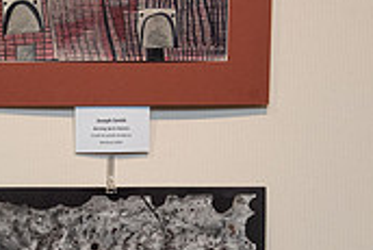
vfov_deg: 10.6
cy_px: 301
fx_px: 1327
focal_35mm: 128
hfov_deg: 15.8
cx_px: 28
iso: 1000
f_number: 5
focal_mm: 38
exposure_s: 1/100
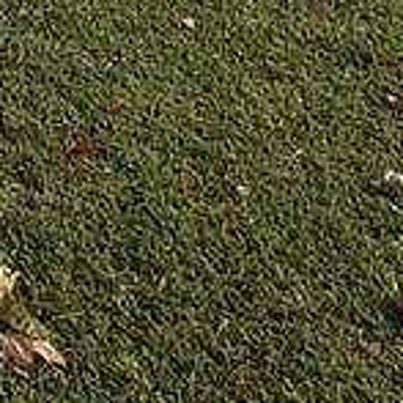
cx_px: -403
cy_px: -502
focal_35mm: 86
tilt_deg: +1.8
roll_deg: +0.5
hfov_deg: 15.8
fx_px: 1133
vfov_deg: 14.7
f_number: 2.2
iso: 40
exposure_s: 1/770
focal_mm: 2.22
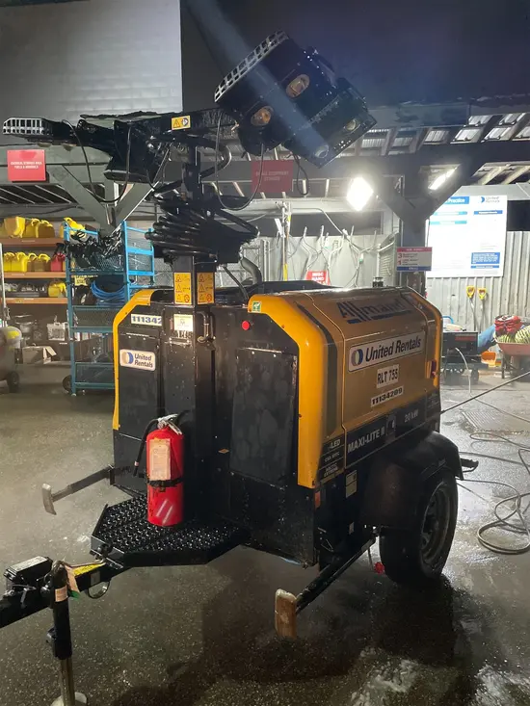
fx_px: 531
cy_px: 353
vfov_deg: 67.3
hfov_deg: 53.1
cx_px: 265
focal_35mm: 26
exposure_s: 1/30
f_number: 1.6
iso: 500
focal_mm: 4.2
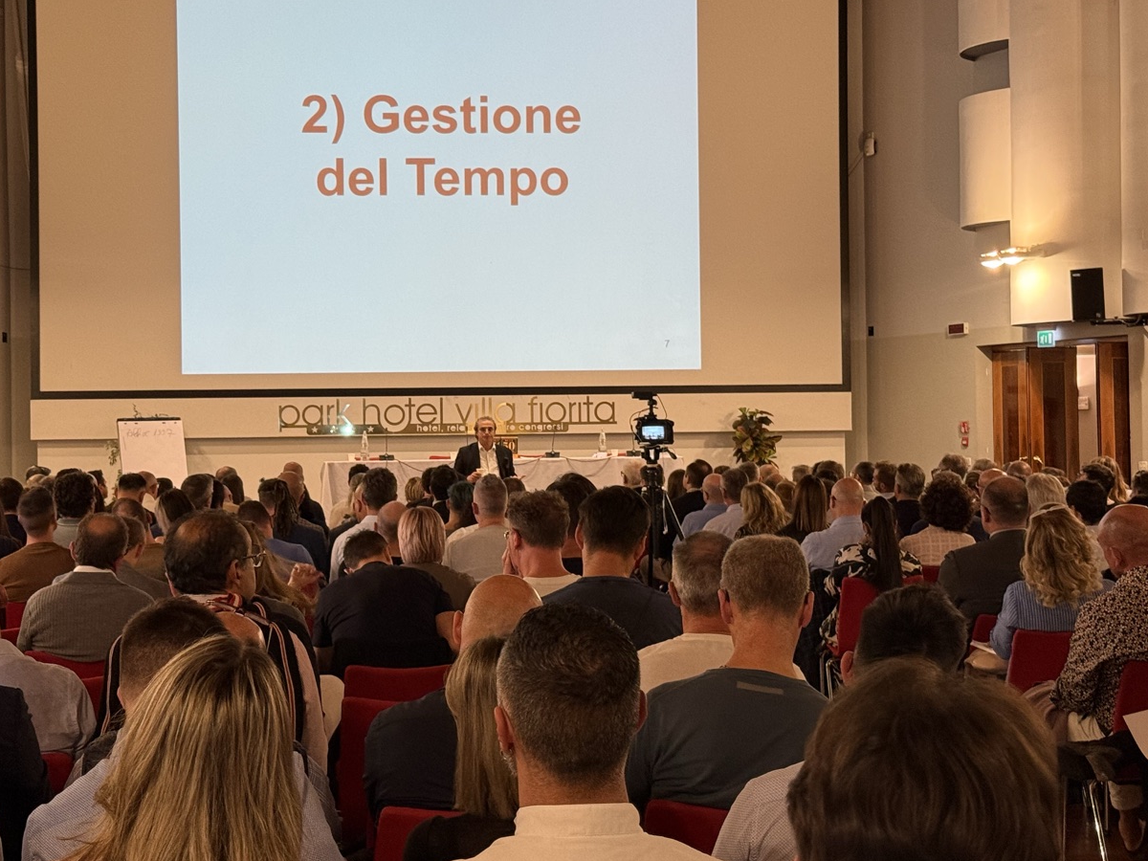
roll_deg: +0.5
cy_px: 382
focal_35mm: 64
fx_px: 2122
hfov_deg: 30.2
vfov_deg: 22.9
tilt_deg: +2.1
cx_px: 480
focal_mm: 6.76
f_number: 1.78
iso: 200
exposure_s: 1/40
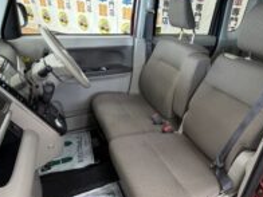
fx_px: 190
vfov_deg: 54.6
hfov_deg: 67.8
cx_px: 172
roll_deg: -6.8
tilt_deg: -28.5
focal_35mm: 25
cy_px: 115
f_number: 2.2
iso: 200
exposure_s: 1/50
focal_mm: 2.22
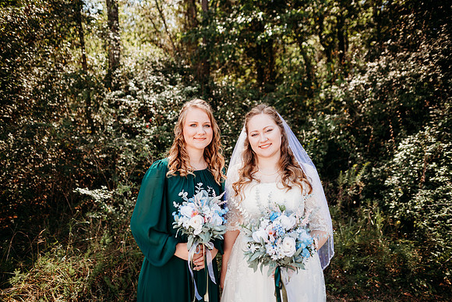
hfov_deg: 73.7
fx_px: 301
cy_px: 151
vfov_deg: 53.2
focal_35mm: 24
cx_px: 226
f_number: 2.2
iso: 100
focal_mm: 24
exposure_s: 1/800
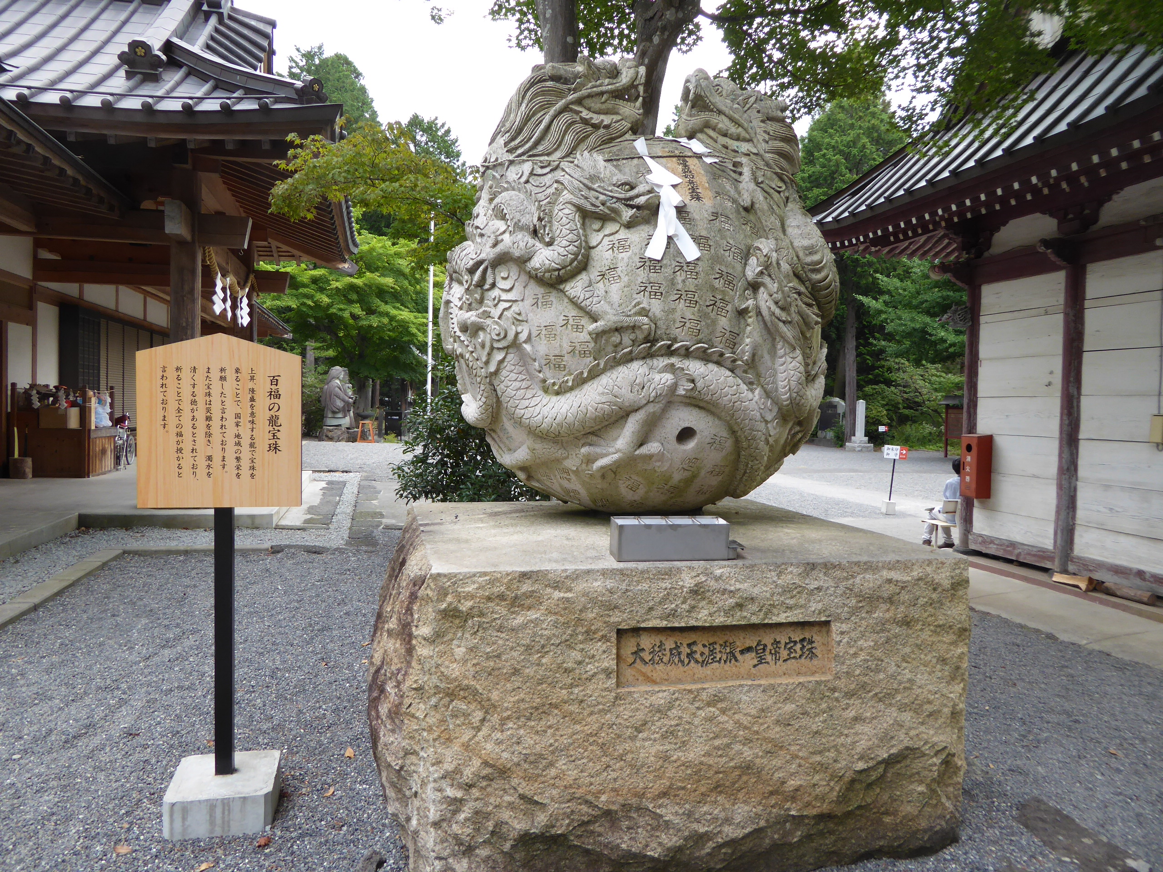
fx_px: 840
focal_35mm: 25
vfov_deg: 54.9
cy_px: 436
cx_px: 582
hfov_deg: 69.4
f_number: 3.3
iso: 100
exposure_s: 1/125
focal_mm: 4.3
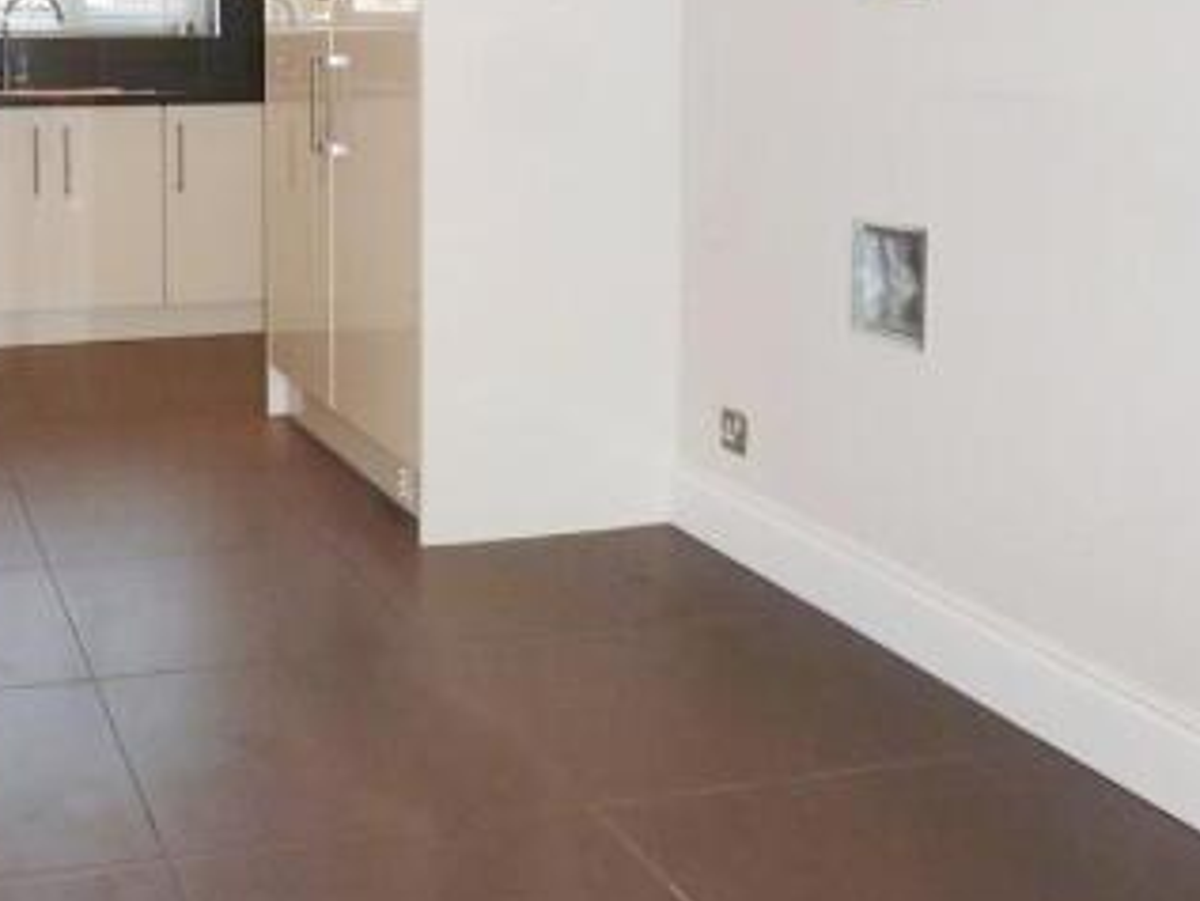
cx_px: 197
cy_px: 112
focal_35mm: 44
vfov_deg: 31.5
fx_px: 1526
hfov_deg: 40.7
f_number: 3.3
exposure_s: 1/60
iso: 200
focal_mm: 4.3
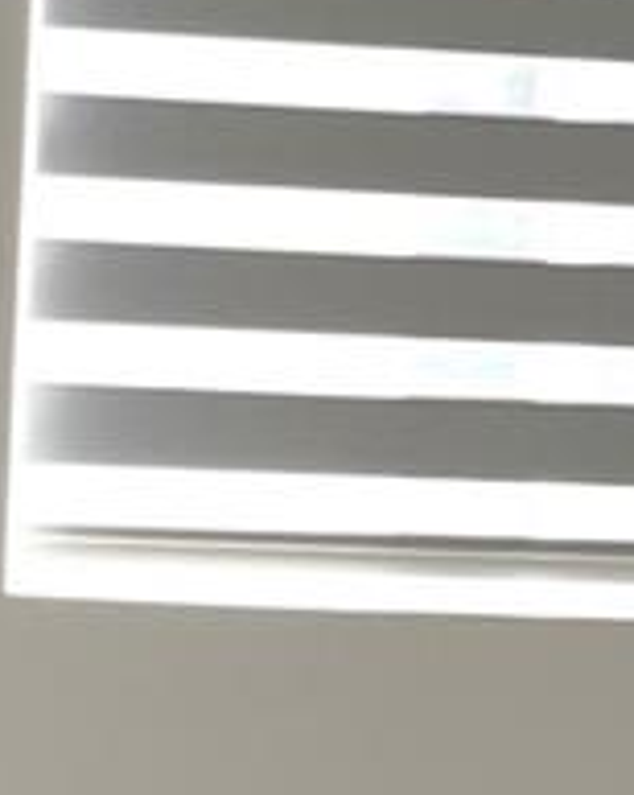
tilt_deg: -11.4
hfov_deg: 9.7
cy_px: 960
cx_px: 95
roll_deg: -3.2
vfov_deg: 11.9
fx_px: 3712
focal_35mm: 158
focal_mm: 5.1
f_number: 1.6
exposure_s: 1/433
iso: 32
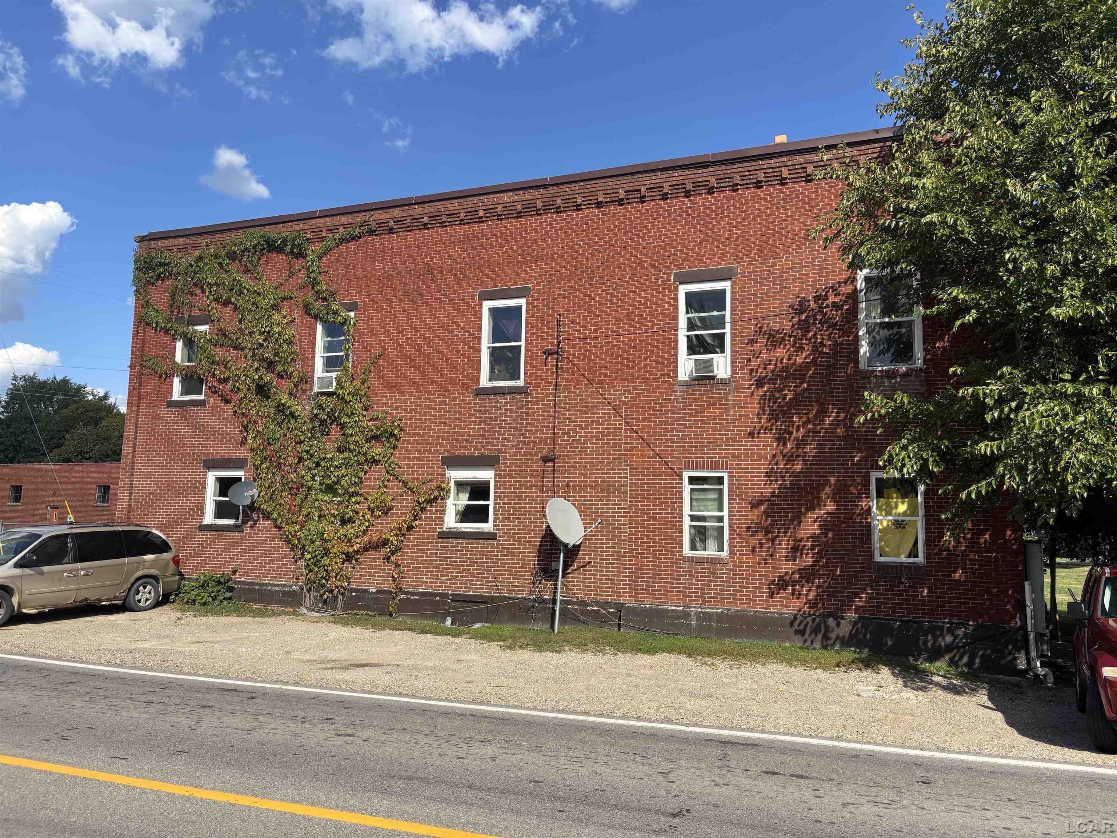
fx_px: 839
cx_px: 558
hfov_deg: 67.3
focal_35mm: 26
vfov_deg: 53.1
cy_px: 419
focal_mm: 5.96
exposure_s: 1/2398
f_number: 1.6
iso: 50
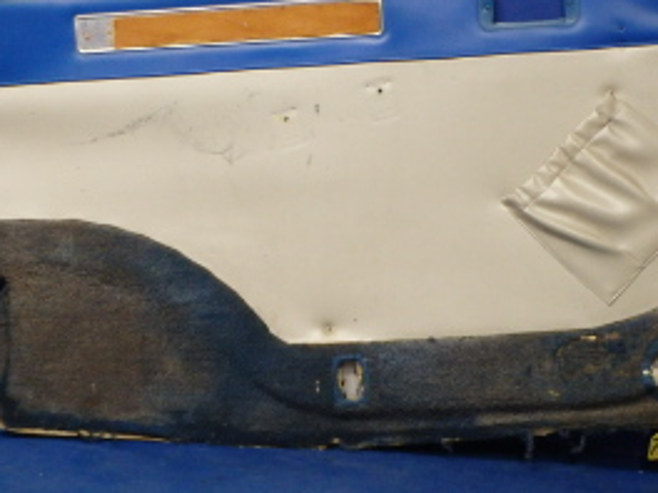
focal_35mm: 68
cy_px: 204
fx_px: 1293
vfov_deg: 21.6
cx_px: 299
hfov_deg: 28.5
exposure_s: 1/30
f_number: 3.9
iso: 320
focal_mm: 5
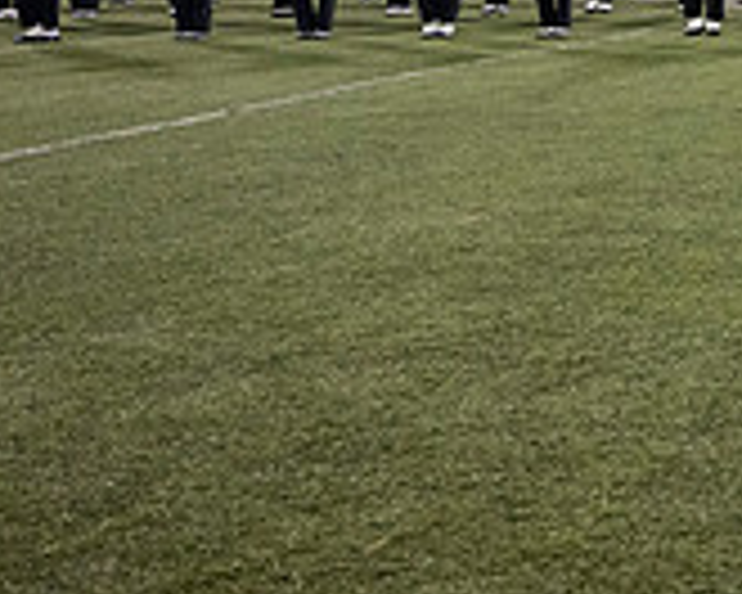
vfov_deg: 18.6
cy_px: -83
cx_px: 1102
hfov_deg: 20.7
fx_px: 1735
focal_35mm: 79
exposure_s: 1/500
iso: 2000
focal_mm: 24
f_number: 4
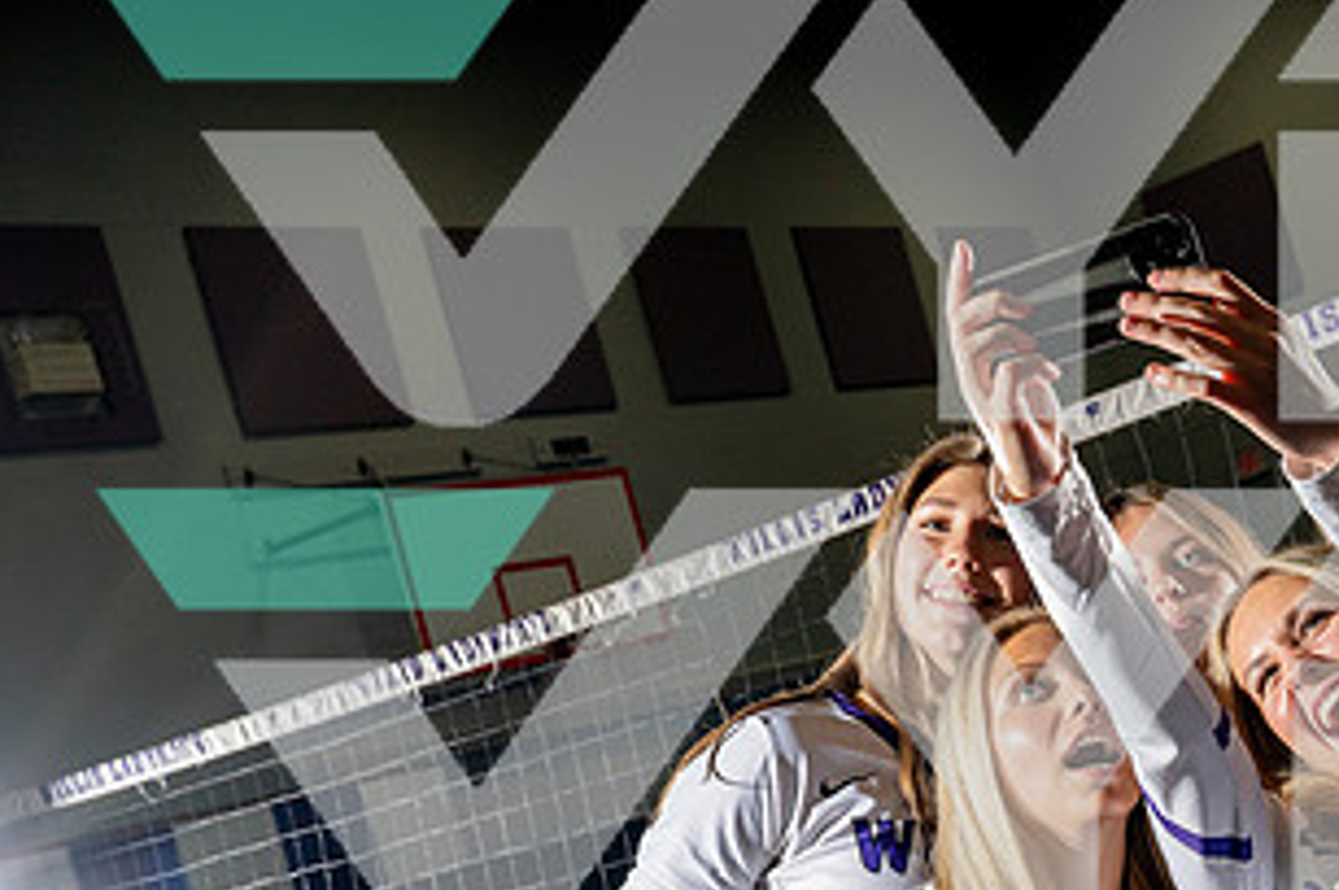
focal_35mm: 70
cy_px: 722
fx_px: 2601
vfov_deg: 19.2
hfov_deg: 27.8
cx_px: 1208
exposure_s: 1/250
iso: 500
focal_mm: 37
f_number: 8
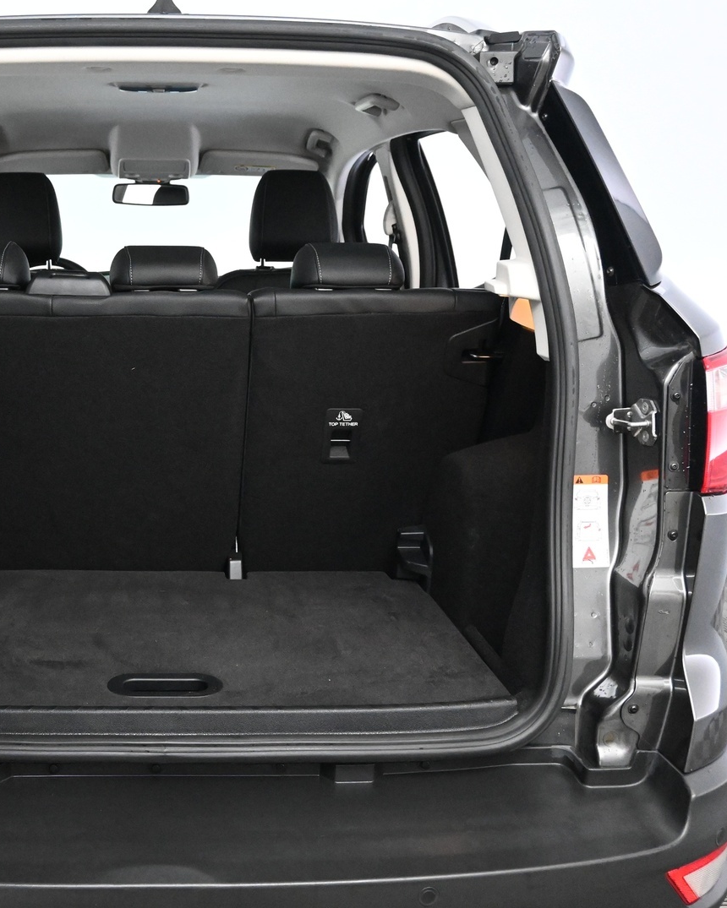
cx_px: 172
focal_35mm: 41
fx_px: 1112
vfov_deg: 44.4
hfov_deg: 35.3
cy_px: 453
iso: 6400
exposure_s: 1/80
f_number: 4.5
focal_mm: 19.5
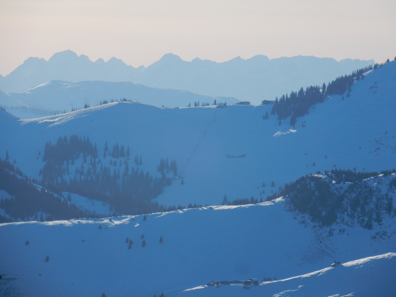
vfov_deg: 4.6
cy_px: 148
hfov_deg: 6.2
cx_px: 198
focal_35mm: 321
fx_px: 3672
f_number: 6.3
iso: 125
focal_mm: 57.3
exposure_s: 1/1250
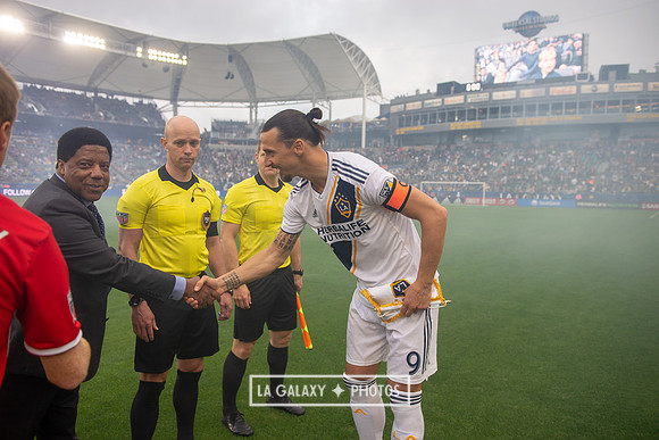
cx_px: 330
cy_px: 220
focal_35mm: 28
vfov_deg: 46.4
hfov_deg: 65.5
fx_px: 513
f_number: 3.5
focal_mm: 28
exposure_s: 1/640
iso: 500
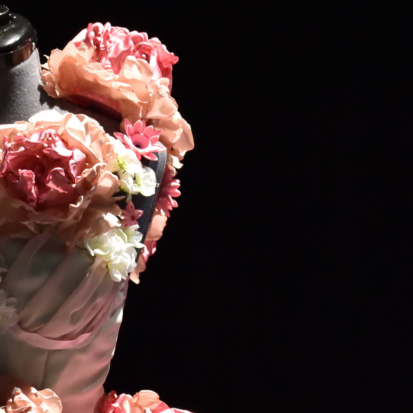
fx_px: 4902
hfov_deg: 4.8
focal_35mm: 363
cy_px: 252
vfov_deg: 4.8
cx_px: 240
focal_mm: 105
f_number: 7.1
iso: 3200
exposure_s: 1/60
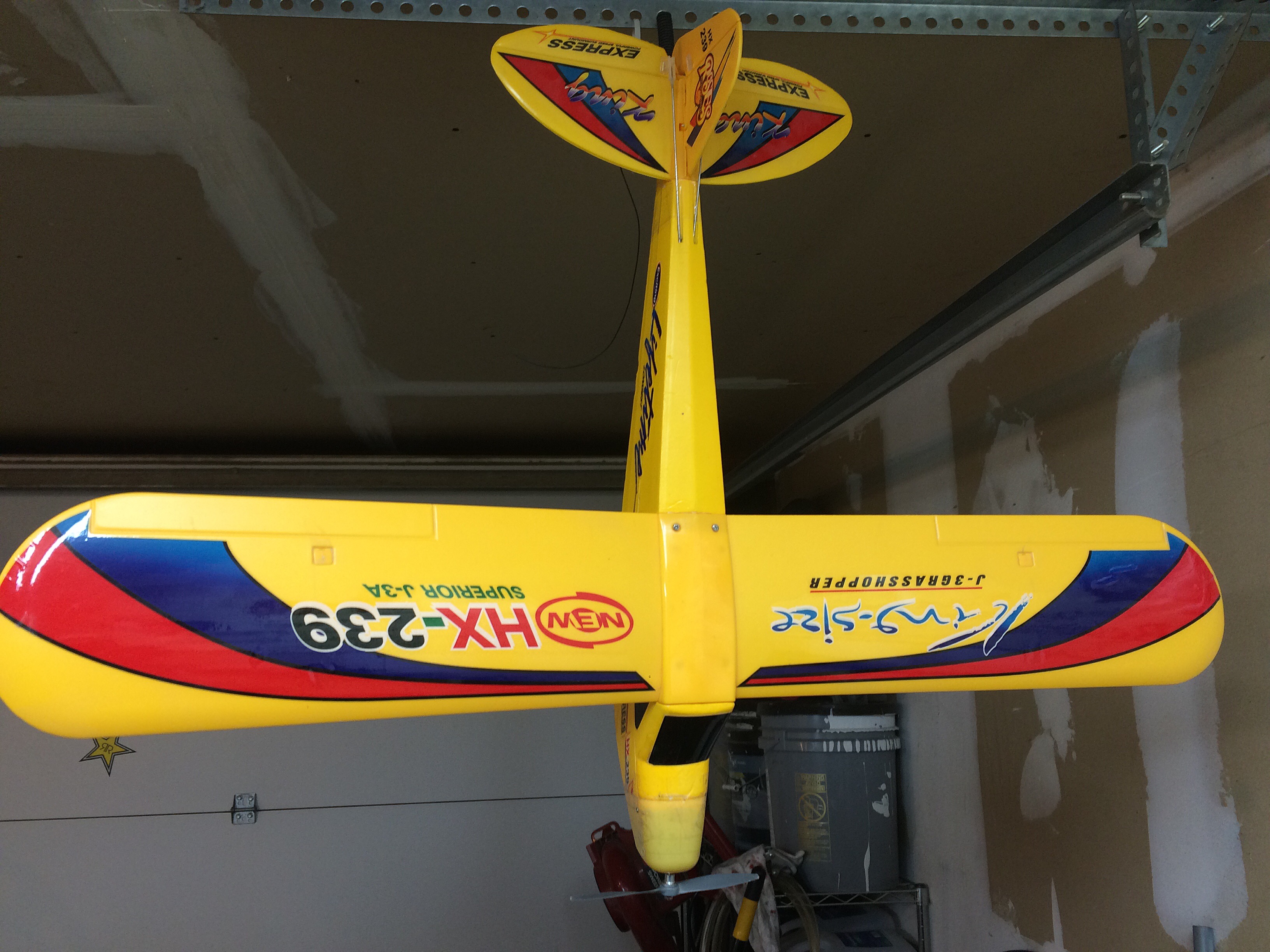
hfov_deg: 61.7
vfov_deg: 48.2
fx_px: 1064
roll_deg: +2.0
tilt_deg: +7.1
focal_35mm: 29
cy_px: 476
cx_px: 635
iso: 80
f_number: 2.2
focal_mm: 4.15
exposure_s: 1/30
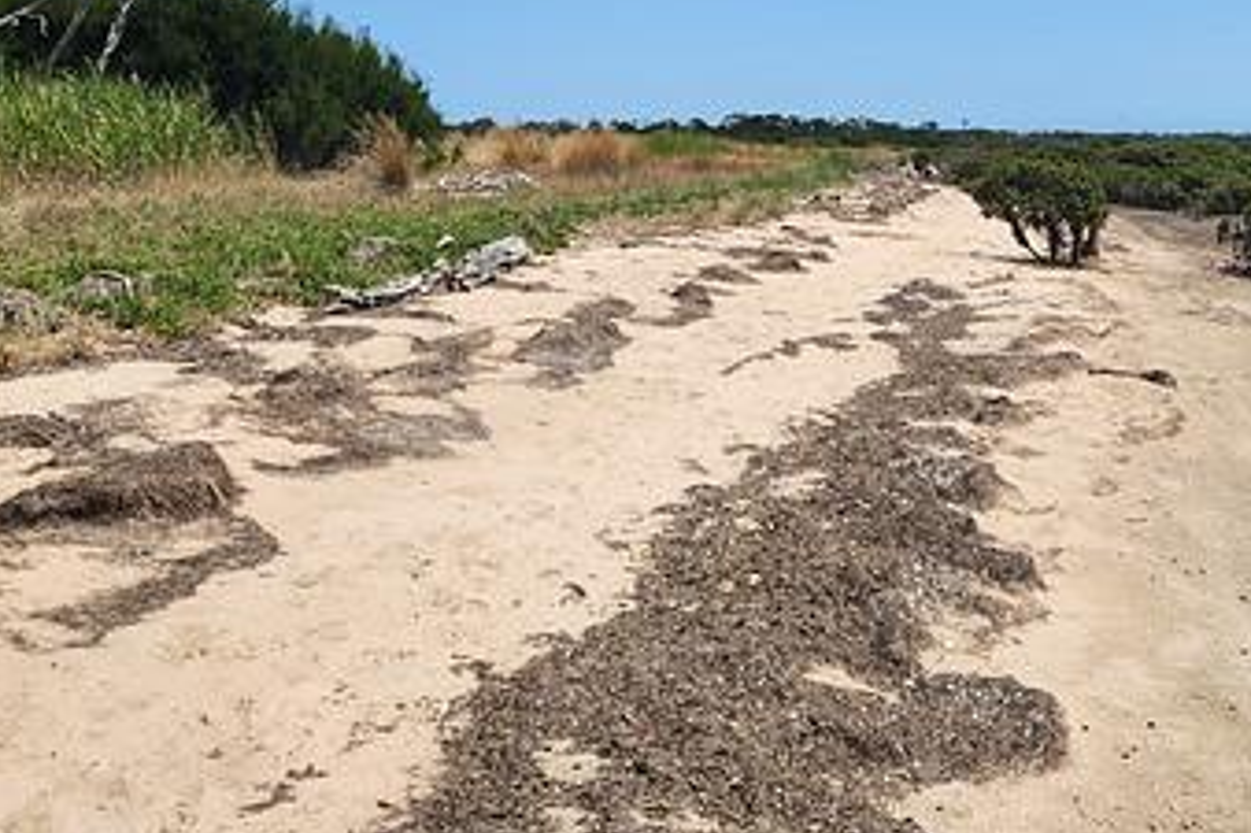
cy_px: -13
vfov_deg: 28.5
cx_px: 814
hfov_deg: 44.0
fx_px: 1528
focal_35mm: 44
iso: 20
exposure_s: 1/2945
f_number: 1.8
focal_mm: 5.4
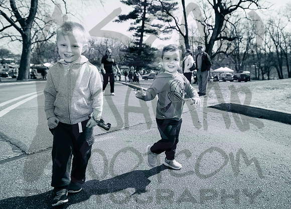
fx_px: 227
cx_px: 170
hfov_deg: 65.0
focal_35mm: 27
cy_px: 96
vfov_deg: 49.5
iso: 200
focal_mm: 24
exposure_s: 1/2000
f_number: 4
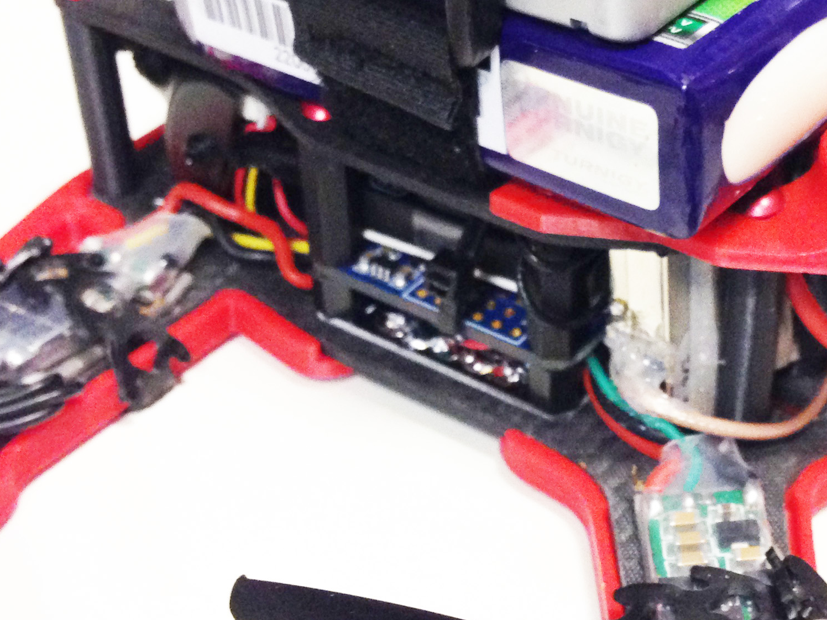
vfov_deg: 20.4
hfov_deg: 26.7
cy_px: 278
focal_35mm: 72
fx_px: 1720
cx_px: 620
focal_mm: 4.12
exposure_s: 1/20
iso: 250
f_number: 2.4
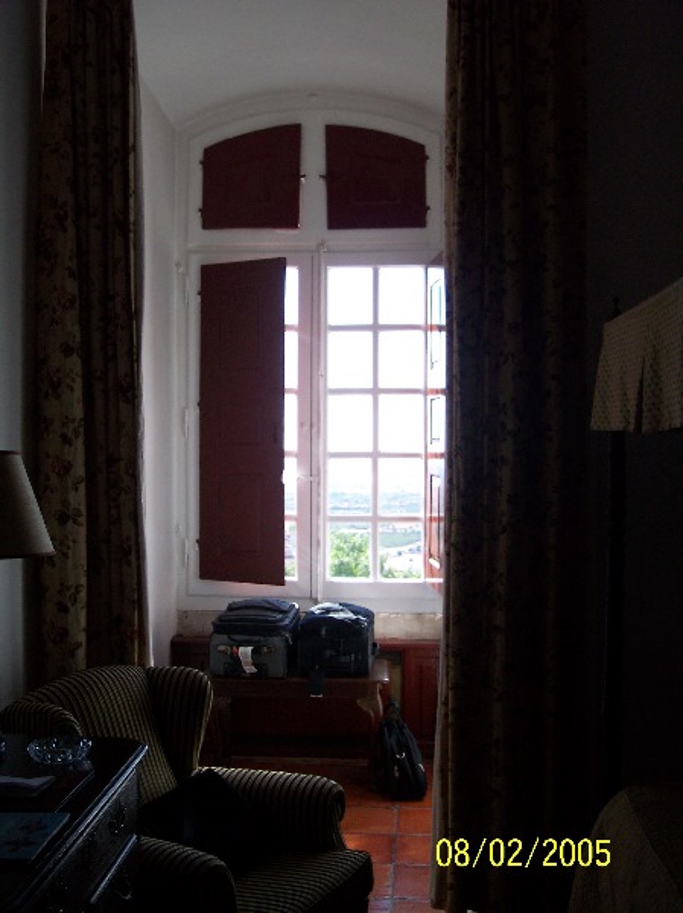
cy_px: 456
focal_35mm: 38
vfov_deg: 49.0
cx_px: 342
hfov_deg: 37.7
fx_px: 1001
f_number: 2.8
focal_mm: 8
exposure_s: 1/500
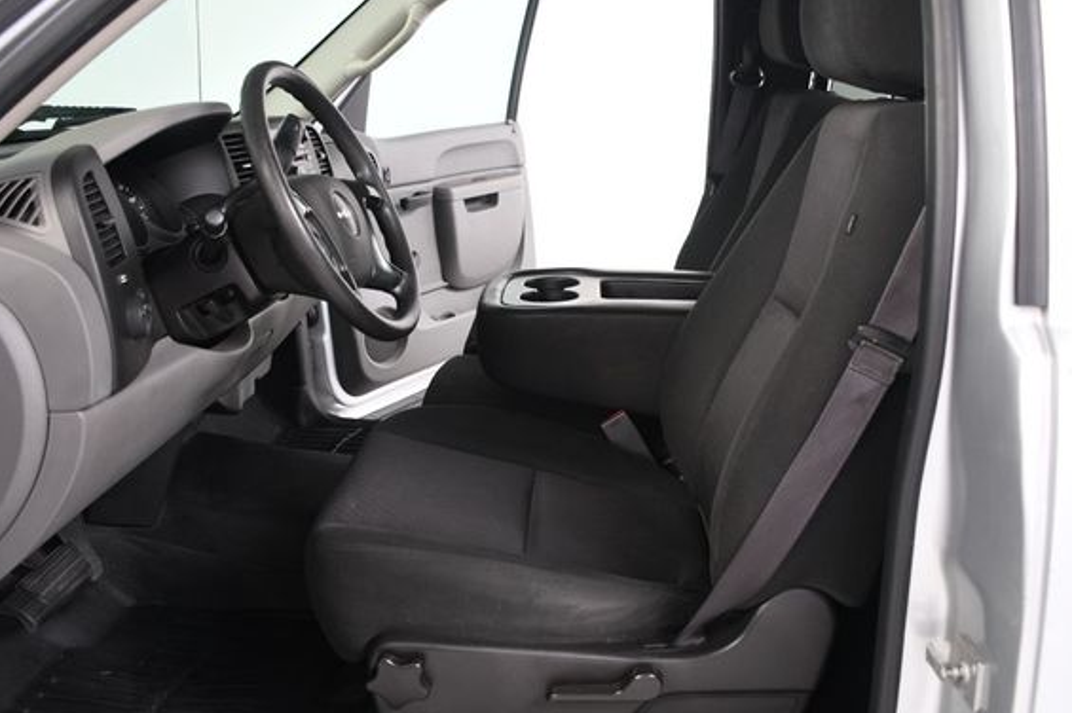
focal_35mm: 34
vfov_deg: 38.8
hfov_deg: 55.8
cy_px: 358
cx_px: 546
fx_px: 1012
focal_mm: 20
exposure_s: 1/160
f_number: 3.5
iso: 100
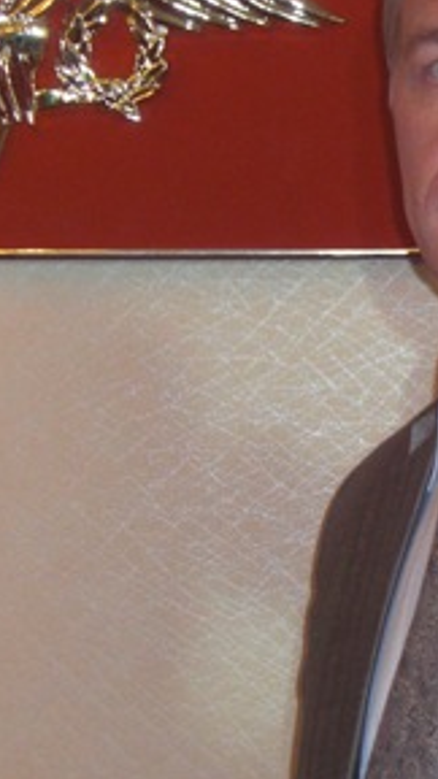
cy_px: 314
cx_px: 535
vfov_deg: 16.1
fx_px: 2746
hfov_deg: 9.0
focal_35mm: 133
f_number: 3.6
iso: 200
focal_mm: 9.8
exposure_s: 1/30
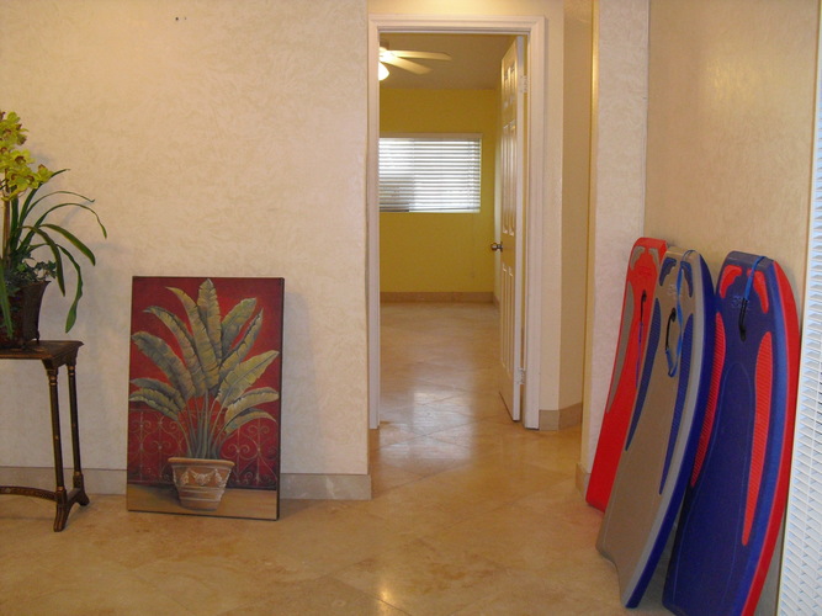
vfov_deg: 39.6
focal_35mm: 36
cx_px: 411
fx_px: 855
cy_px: 308
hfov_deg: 51.4
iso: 400
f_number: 3.1
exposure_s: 1/60
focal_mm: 6.3
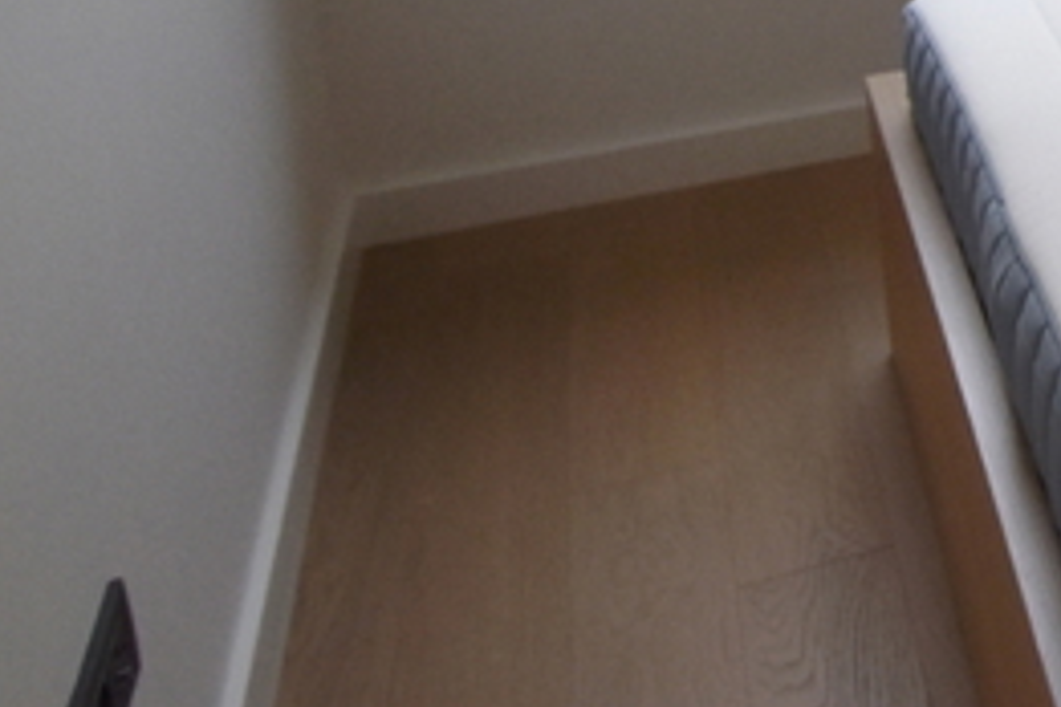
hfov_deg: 22.6
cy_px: -337
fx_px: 2033
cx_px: 1679
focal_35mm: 69
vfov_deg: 17.8
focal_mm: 10
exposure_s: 1/250
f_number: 4.5
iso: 500
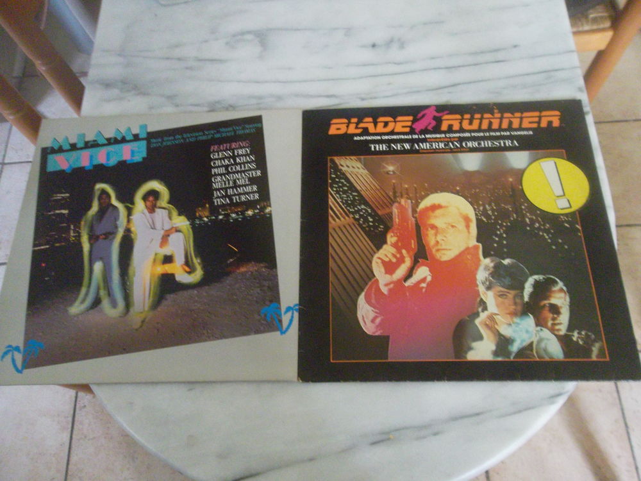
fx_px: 500
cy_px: 240
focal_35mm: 27
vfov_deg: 51.4
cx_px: 320
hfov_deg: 65.3
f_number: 3.5
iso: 640
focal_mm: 4.9
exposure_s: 1/13
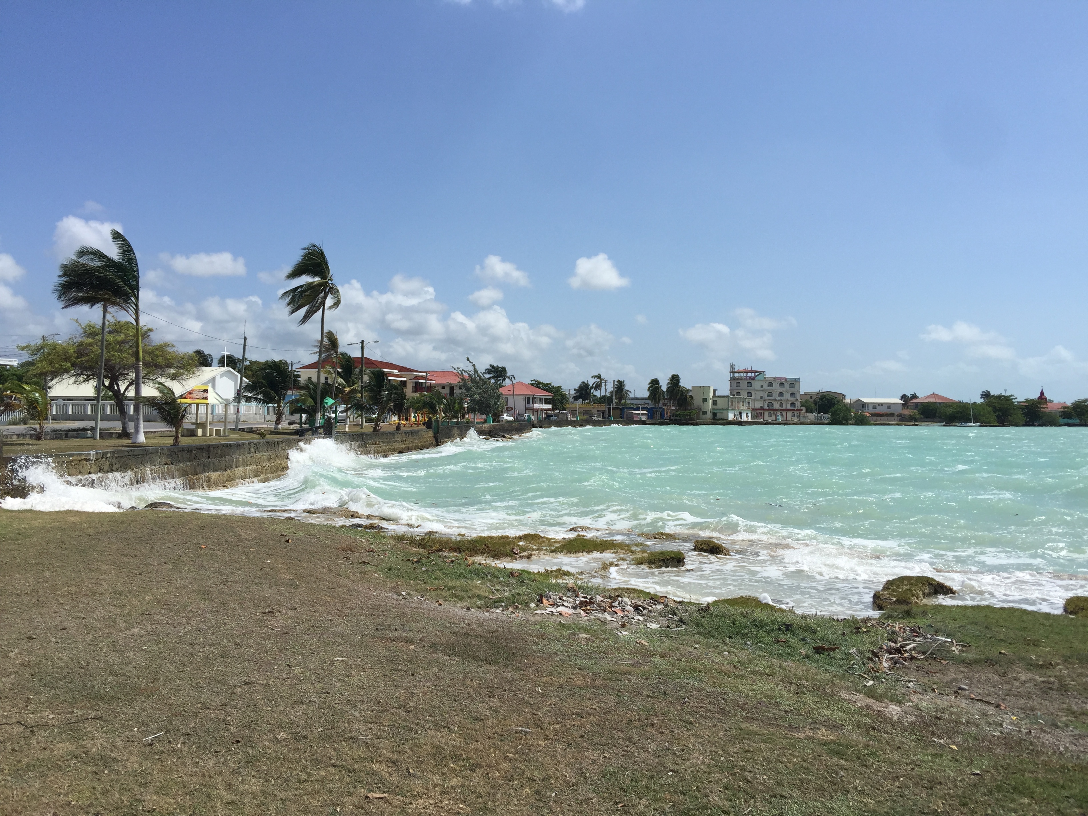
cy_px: 408
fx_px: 911
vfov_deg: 48.2
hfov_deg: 61.7
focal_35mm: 29
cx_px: 544
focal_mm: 4.15
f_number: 2.2
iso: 32
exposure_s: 1/3968
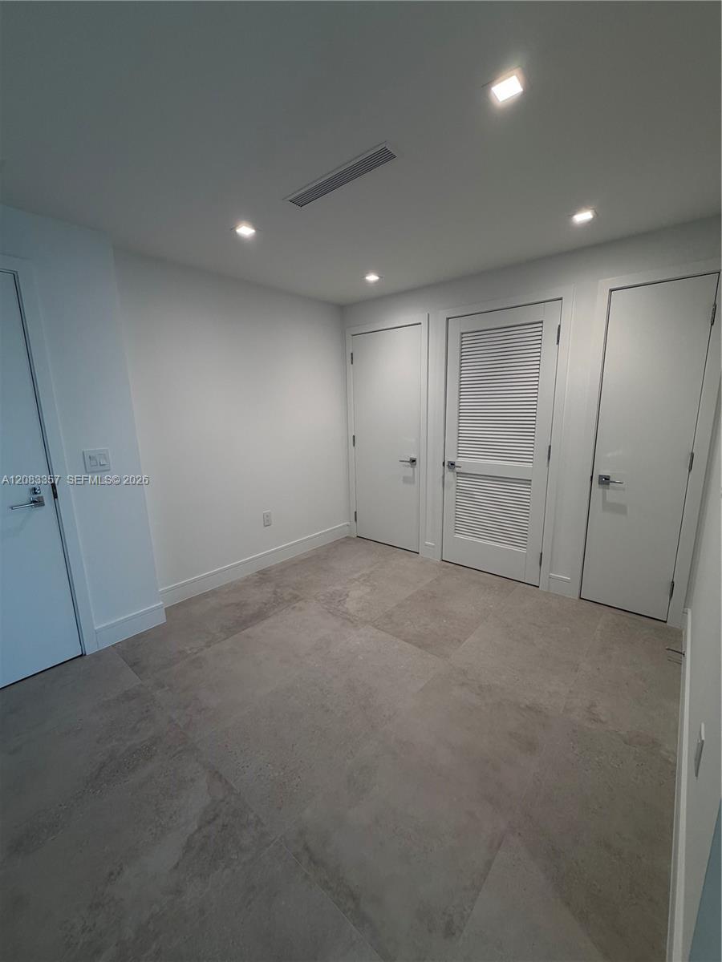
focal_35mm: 14
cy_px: 481
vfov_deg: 102.1
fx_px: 389
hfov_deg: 85.7
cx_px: 361
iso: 100
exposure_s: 1/120
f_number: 2.2
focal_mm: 2.22
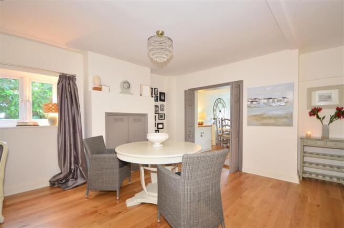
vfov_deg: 77.0
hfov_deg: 100.5
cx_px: 172
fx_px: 143
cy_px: 114
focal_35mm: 15
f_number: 4.5
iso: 200
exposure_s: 1/6
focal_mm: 10
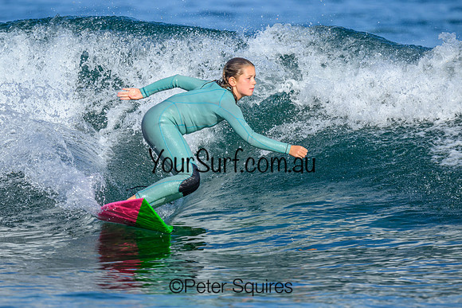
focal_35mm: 986
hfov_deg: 2.1
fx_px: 12654
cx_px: 246
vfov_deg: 1.4
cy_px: 130
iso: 320
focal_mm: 800
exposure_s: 1/2000
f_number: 6.3
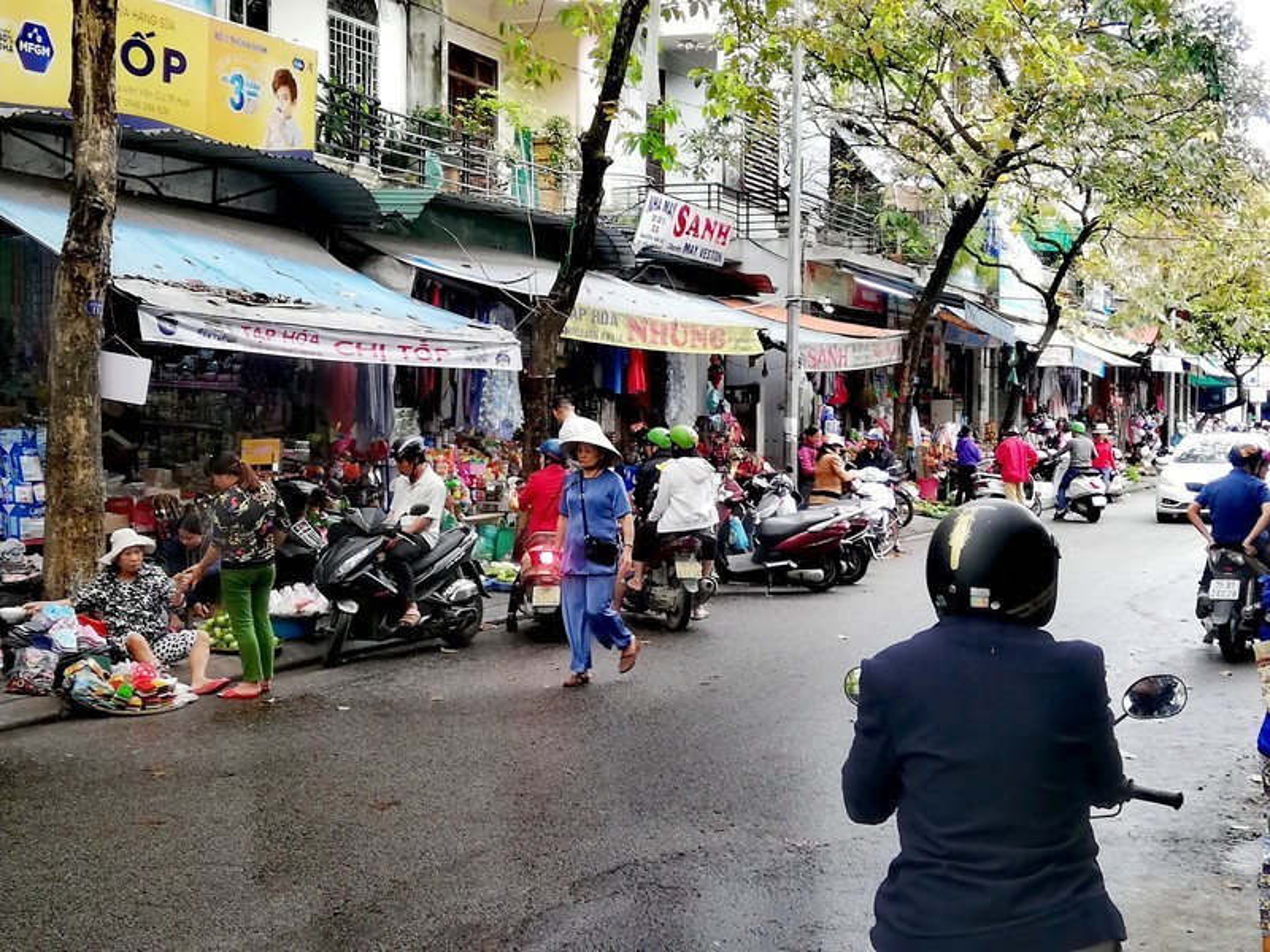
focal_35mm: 49
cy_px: 476
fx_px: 1798
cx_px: 635
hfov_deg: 38.9
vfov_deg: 29.7
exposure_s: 1/50
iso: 64
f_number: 2.2
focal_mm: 3.81
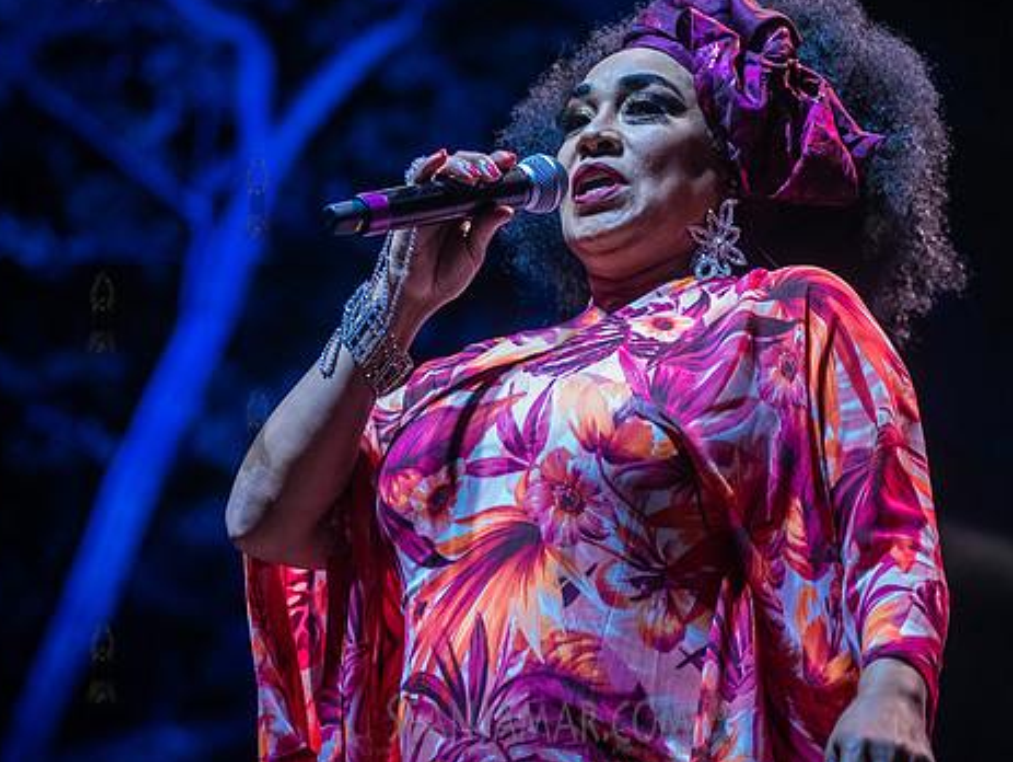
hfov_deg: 12.4
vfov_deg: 9.3
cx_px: 628
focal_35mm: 159
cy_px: 262
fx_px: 4657
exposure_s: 1/500
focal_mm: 100
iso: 4000
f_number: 3.5
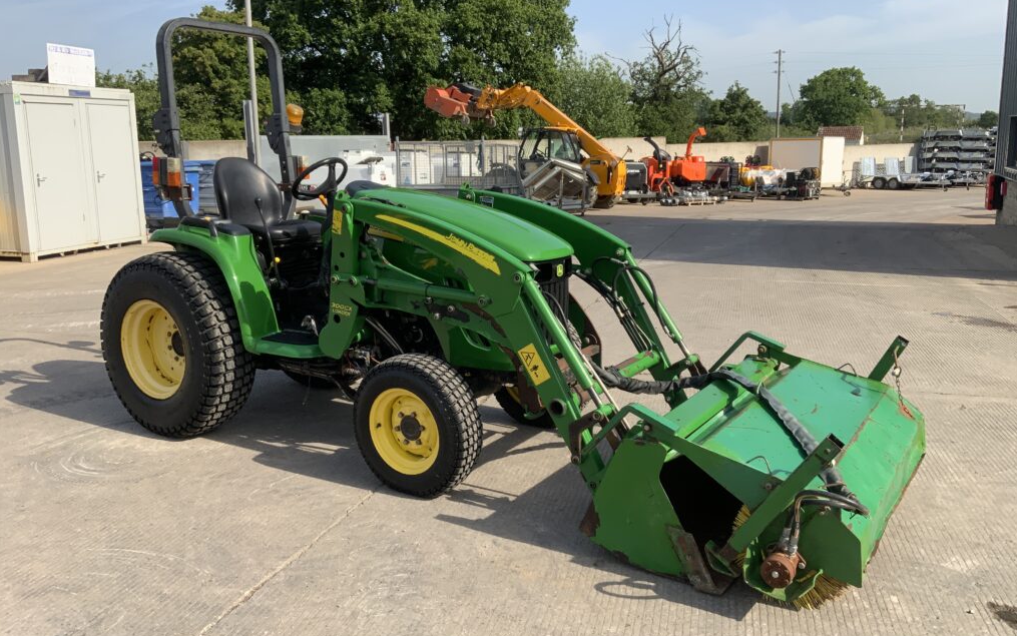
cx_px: 510
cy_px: 296
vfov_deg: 40.6
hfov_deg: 61.2
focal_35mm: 31
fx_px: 859
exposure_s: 1/1250
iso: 16
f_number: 1.8
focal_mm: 3
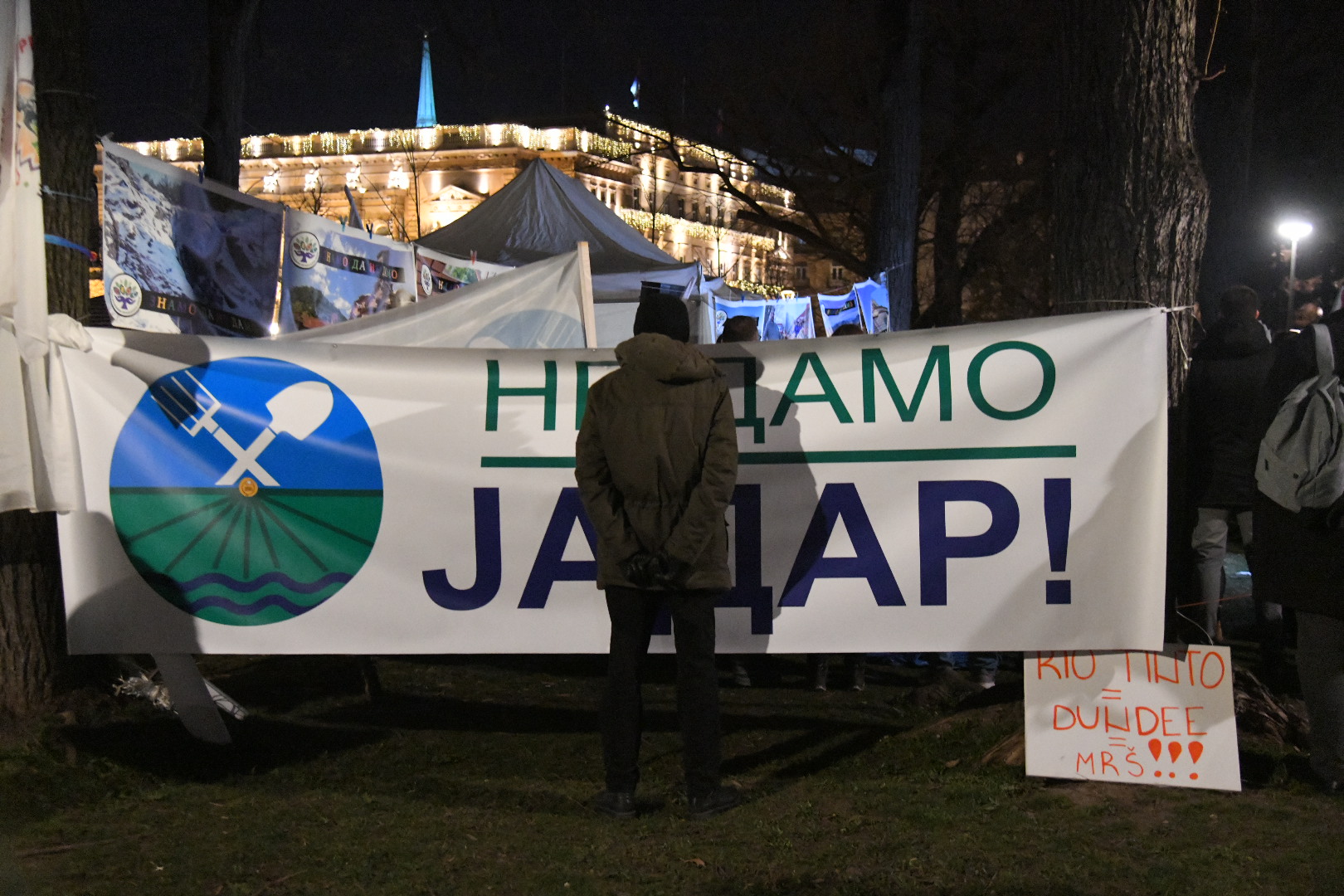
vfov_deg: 33.4
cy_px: 448
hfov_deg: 48.5
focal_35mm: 40
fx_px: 1493
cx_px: 672
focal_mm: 40
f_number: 4
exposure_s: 1/80
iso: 12800
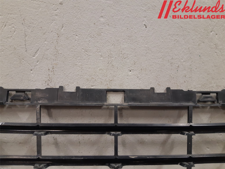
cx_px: 112
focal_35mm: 26
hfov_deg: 67.3
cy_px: 84
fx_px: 169
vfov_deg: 53.1
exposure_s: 1/50
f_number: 1.7
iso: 160
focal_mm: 3.93
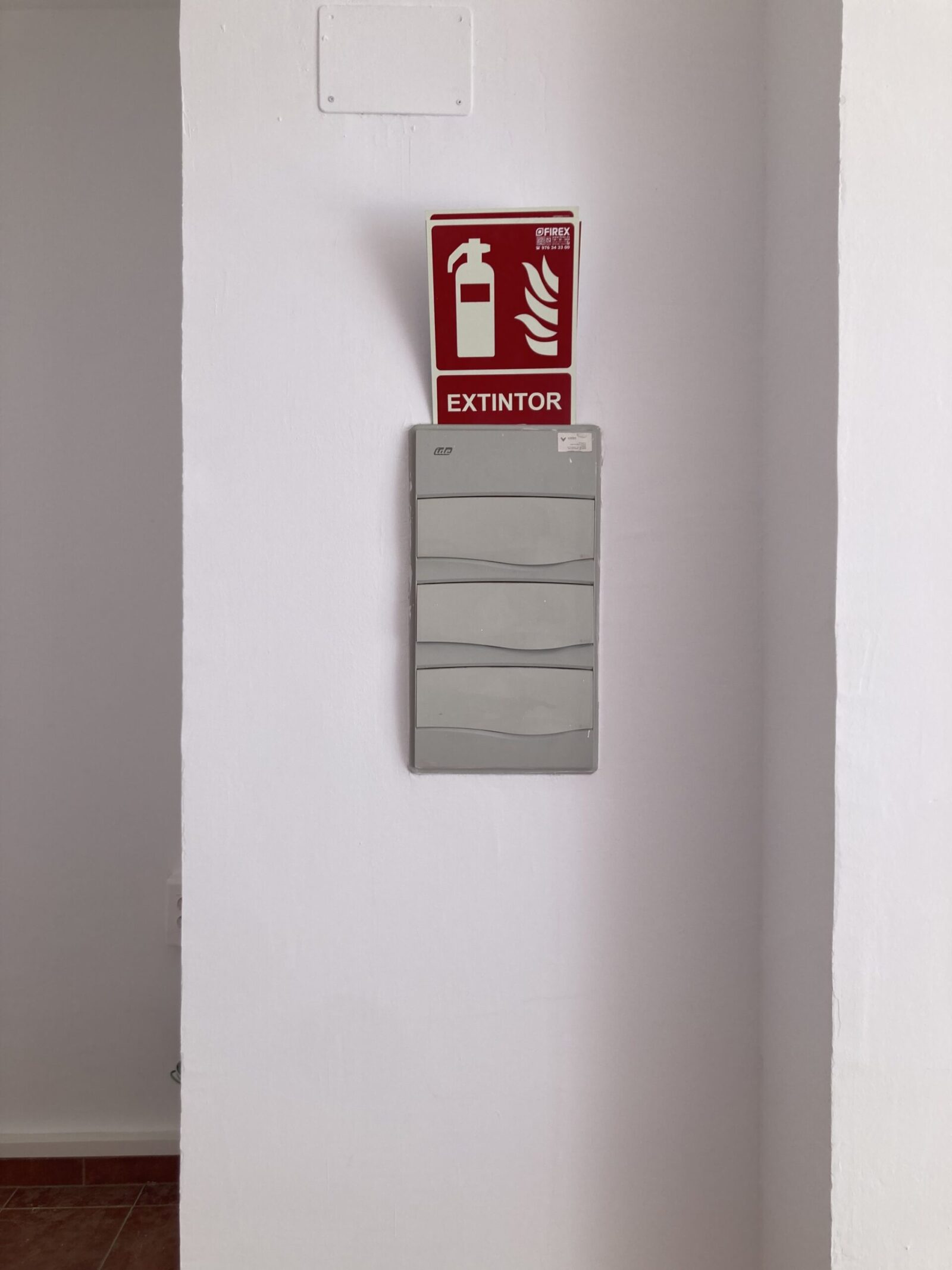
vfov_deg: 63.4
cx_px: 476
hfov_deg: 49.7
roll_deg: +0.5
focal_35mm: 28
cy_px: 635
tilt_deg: +0.9
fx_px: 1027
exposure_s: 1/201
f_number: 1.8
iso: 20
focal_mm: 3.99
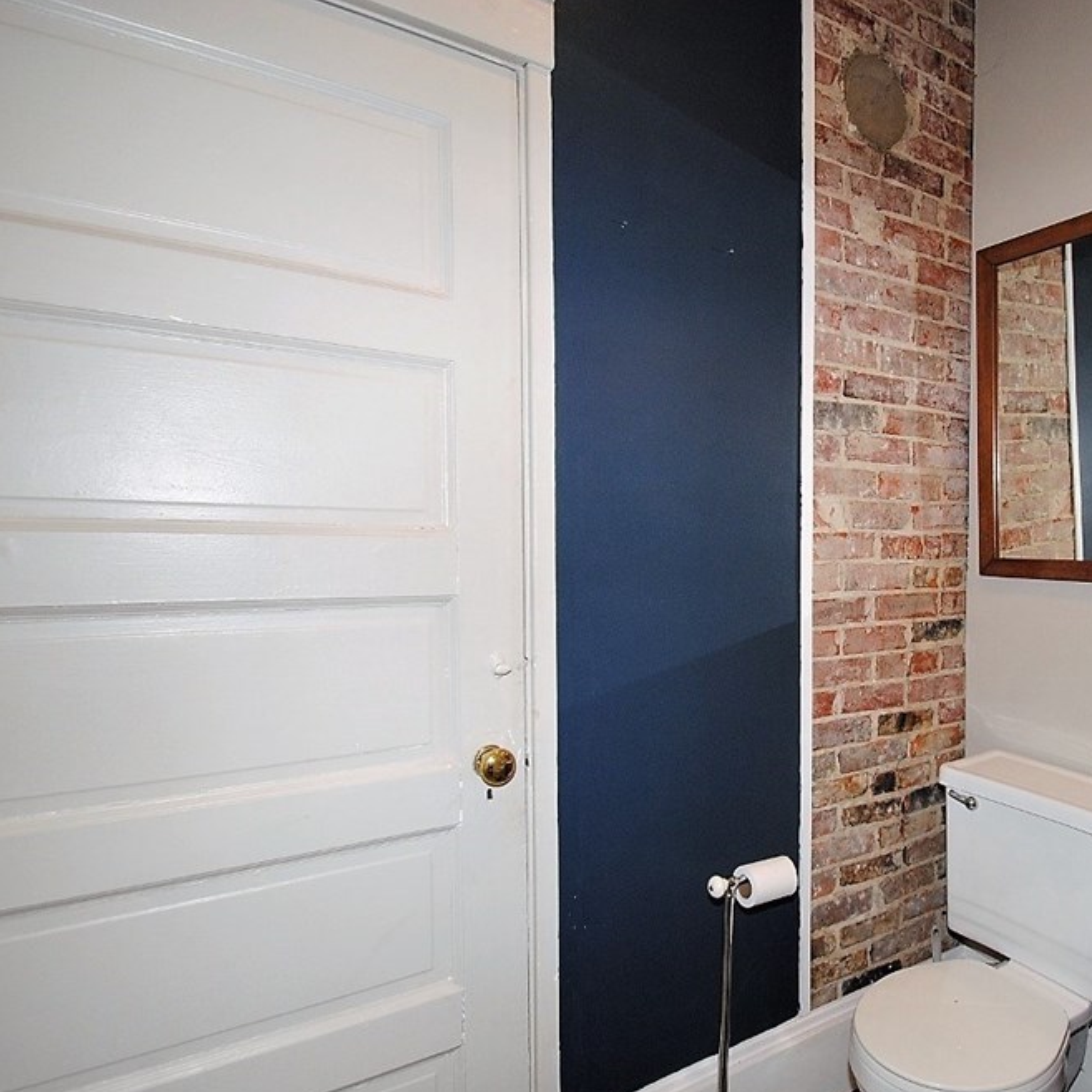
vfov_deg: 72.1
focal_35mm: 21
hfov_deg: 68.5
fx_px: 749
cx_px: 789
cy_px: 562
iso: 400
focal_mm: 10
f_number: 8
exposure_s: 1/60
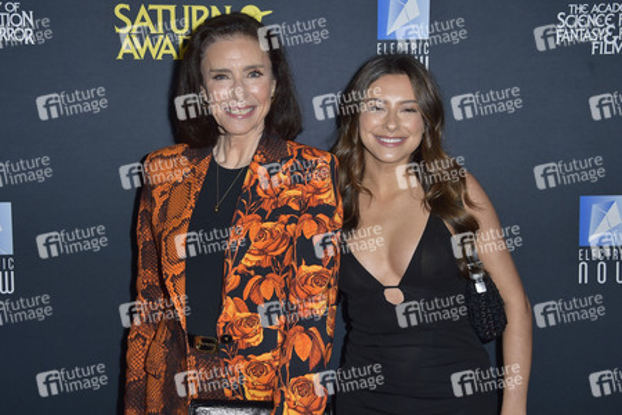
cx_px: 311
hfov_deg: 35.6
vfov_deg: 24.2
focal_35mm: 56
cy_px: 208
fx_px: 967
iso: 250
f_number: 6.3
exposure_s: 1/250
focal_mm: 56
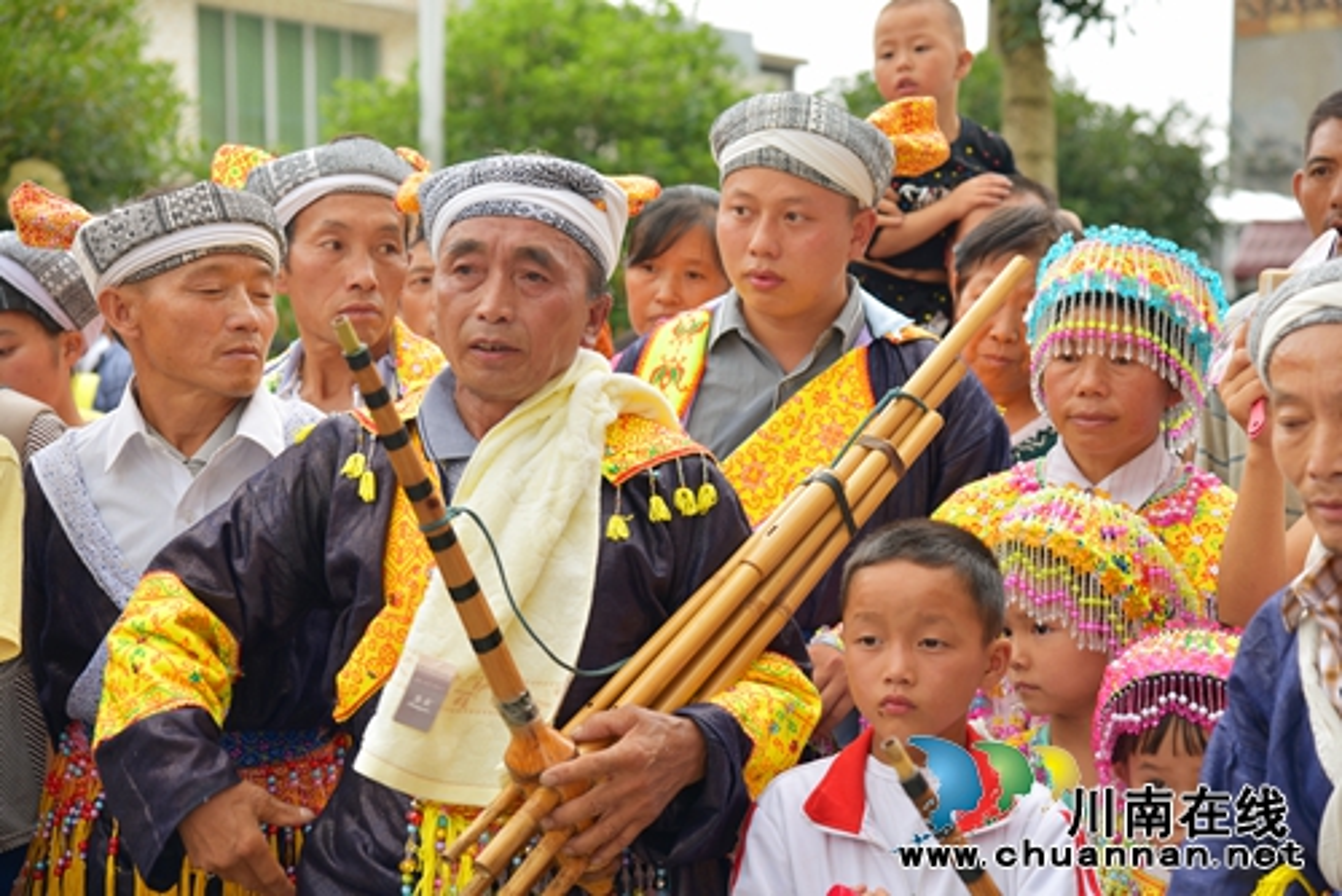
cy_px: 448
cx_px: 671
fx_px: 3170
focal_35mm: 85
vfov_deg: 16.1
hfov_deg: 23.9
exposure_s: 1/100
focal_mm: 85
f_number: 5
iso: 100
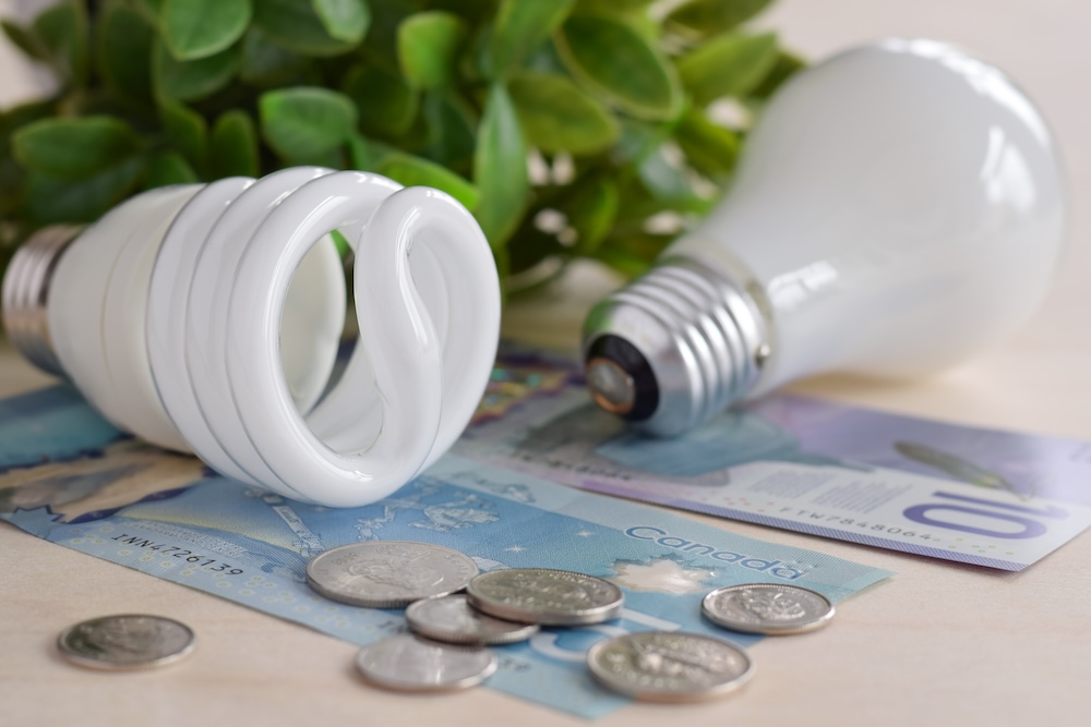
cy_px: 364
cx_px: 546
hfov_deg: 27.0
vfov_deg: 18.2
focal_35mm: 75
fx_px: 2273
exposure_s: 1/10
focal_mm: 50
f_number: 5.6
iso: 100
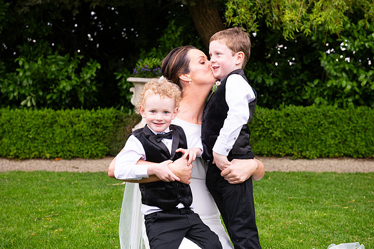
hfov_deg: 34.5
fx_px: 603
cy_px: 124
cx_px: 187
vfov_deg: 23.4
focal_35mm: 58
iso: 400
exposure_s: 1/200
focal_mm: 58
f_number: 5
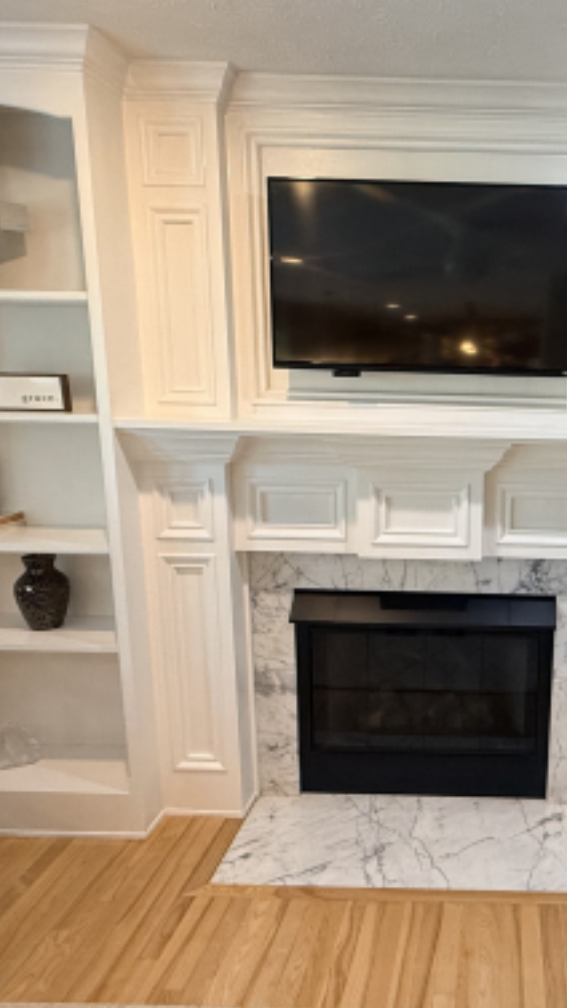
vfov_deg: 69.8
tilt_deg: -9.4
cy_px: 524
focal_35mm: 27
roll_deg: -1.1
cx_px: 499
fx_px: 722
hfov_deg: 40.0
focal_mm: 2.22
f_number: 2.2
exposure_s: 1/120
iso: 320
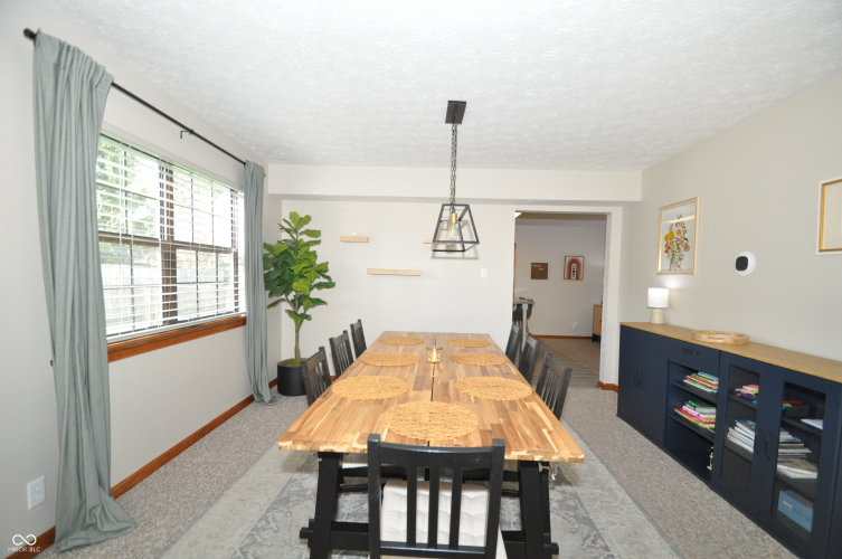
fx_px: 350
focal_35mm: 15
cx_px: 421
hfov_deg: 100.5
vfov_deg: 77.2
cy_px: 280
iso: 800
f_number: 4
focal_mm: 10
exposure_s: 1/60
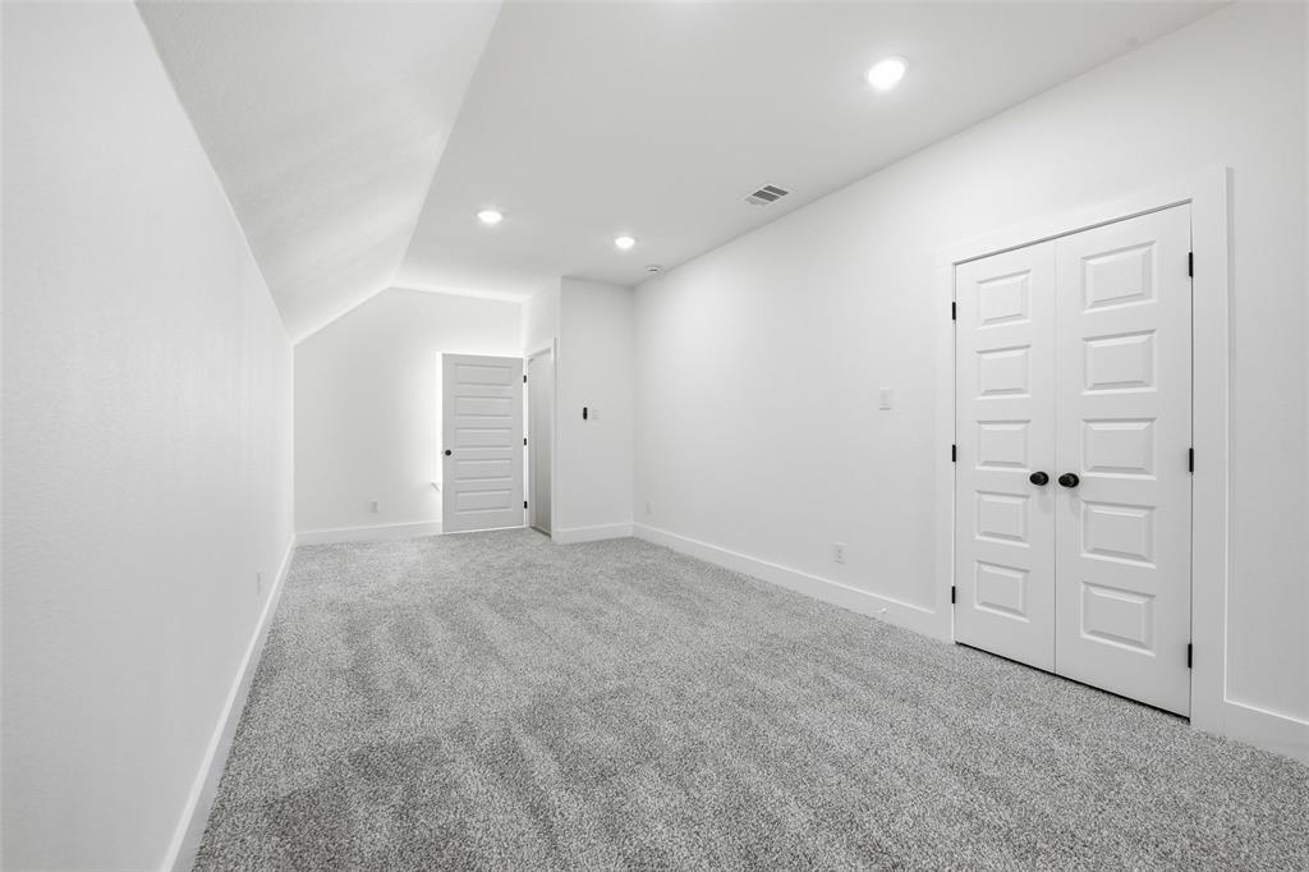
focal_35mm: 14
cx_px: 654
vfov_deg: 81.2
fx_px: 509
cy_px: 436
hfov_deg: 104.3
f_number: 9
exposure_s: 1/125
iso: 100
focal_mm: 14
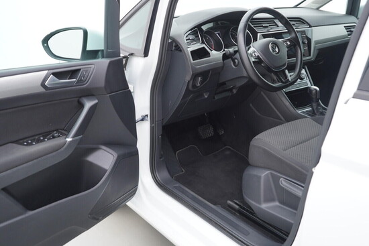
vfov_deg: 36.9
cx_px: 184
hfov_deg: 53.1
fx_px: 369
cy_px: 123
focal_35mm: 36
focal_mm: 24
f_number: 2.8
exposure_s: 1/40
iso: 125
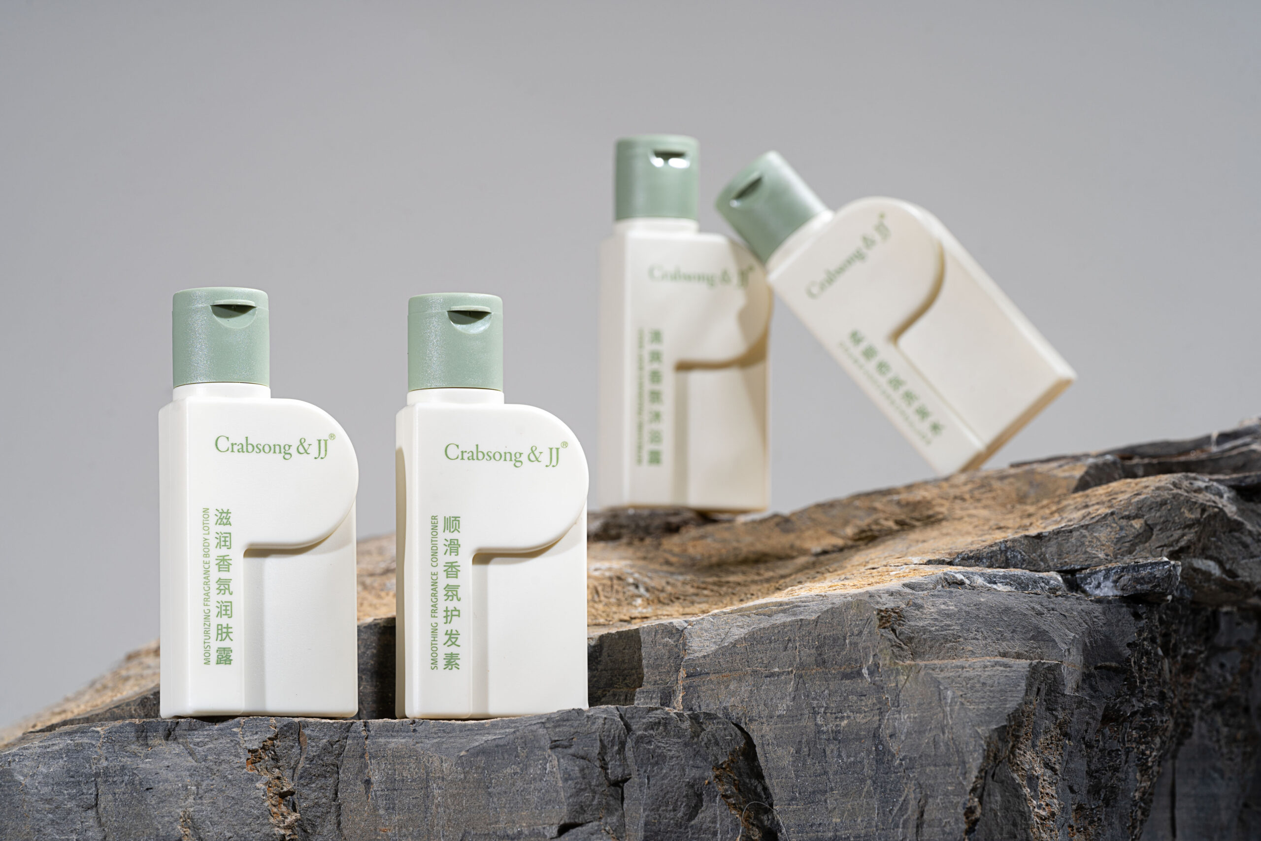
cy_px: 420
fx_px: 5219
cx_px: 630
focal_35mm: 149
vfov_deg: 9.2
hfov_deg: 13.8
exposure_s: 1/160
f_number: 13
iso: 50
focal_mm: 149
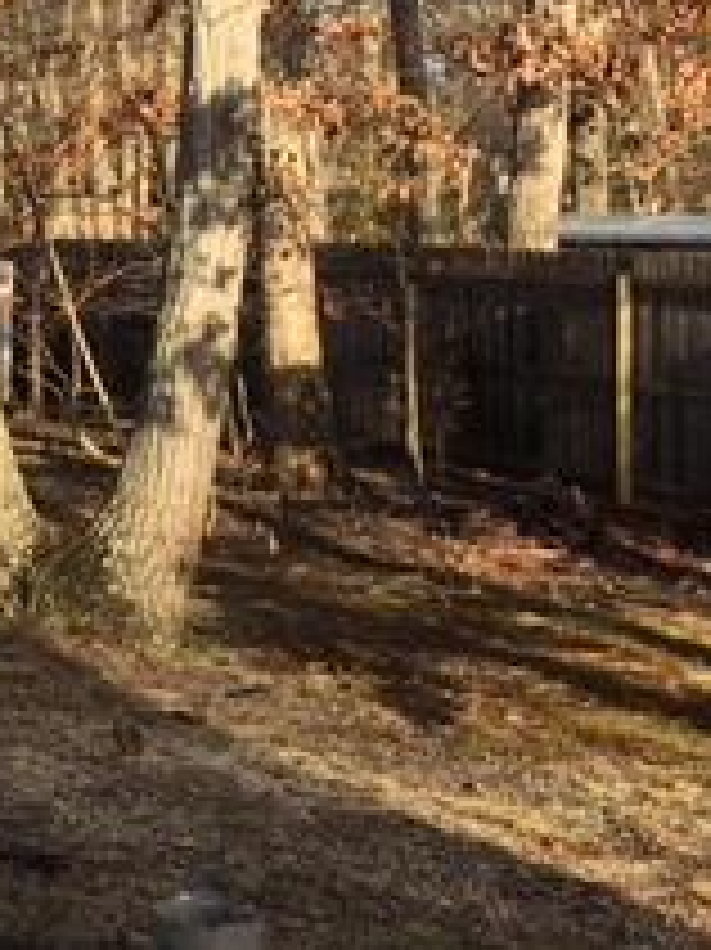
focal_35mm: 88
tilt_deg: +1.9
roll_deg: -1.3
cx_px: -706
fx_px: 2412
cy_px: 252
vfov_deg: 22.1
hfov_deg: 14.1
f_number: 2.2
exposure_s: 1/818
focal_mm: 4.15
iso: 25
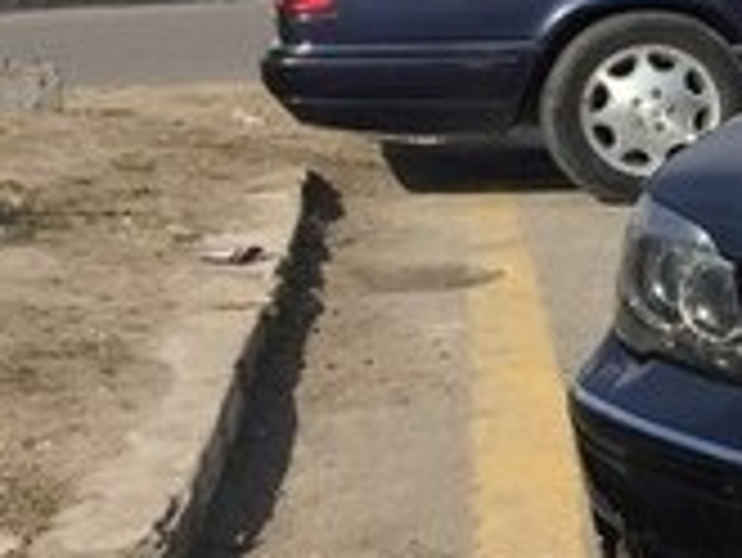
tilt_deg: -6.4
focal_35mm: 116
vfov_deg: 12.7
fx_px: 2488
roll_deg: +1.4
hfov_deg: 14.3
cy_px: 38
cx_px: 1462
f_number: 2.2
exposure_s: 1/2825
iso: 32
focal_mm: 4.15
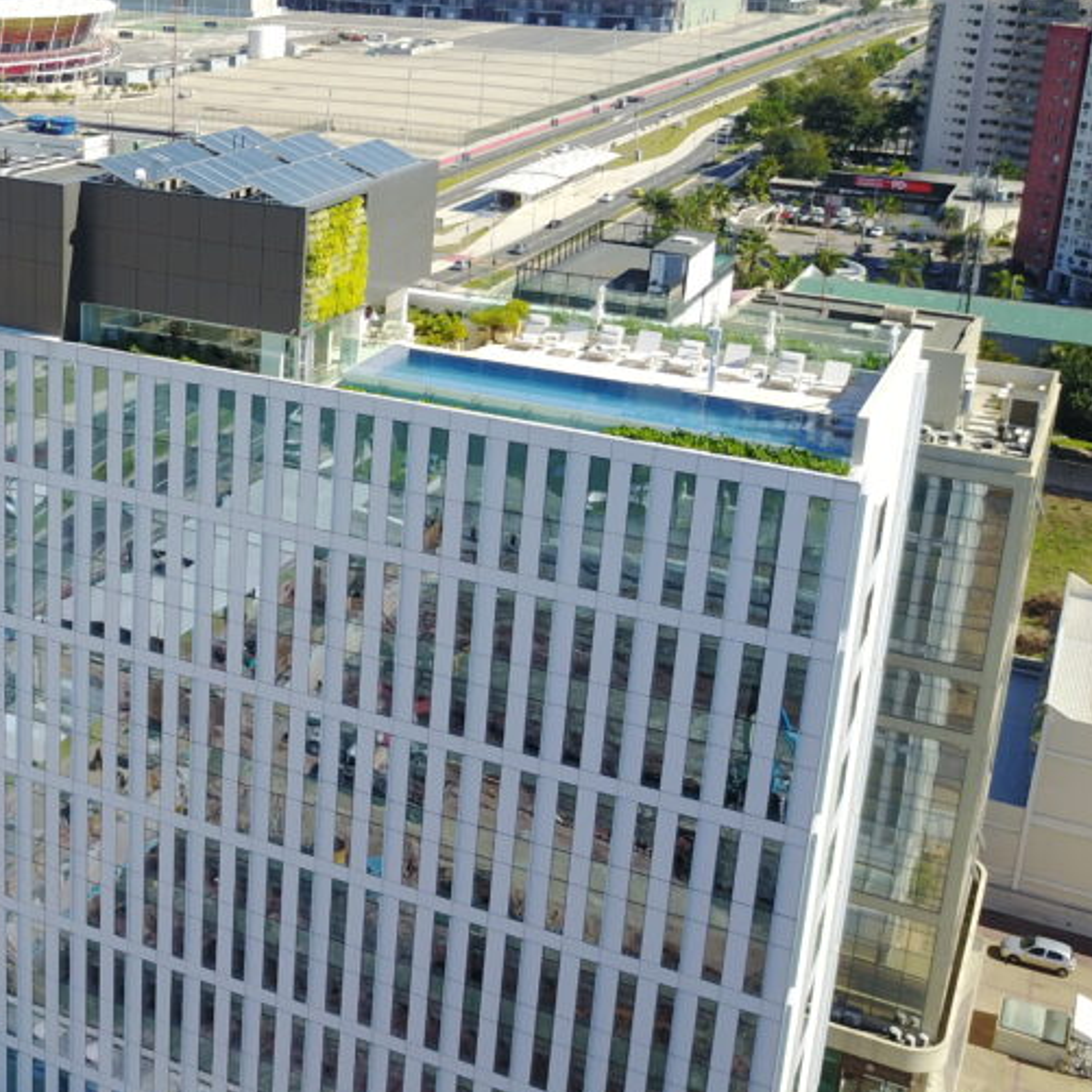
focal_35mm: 47
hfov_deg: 34.7
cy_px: 410
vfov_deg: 35.9
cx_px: 192
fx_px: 1677
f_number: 2.2
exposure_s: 1/817
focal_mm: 4.73
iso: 100
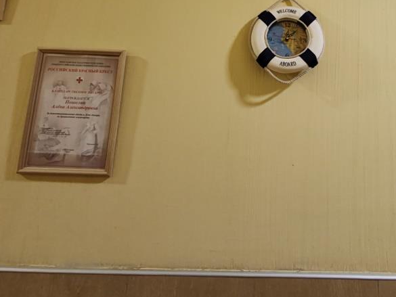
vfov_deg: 46.7
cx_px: 265
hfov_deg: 61.8
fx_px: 320
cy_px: 52
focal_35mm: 28
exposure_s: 1/33
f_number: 2.2
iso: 400
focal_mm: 1.96
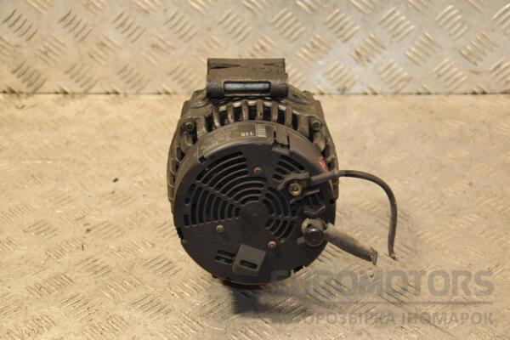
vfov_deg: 17.5
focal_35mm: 78
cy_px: 170
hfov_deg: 26.0
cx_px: 255
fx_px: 1105
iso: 800
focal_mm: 52
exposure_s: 1/100
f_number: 5
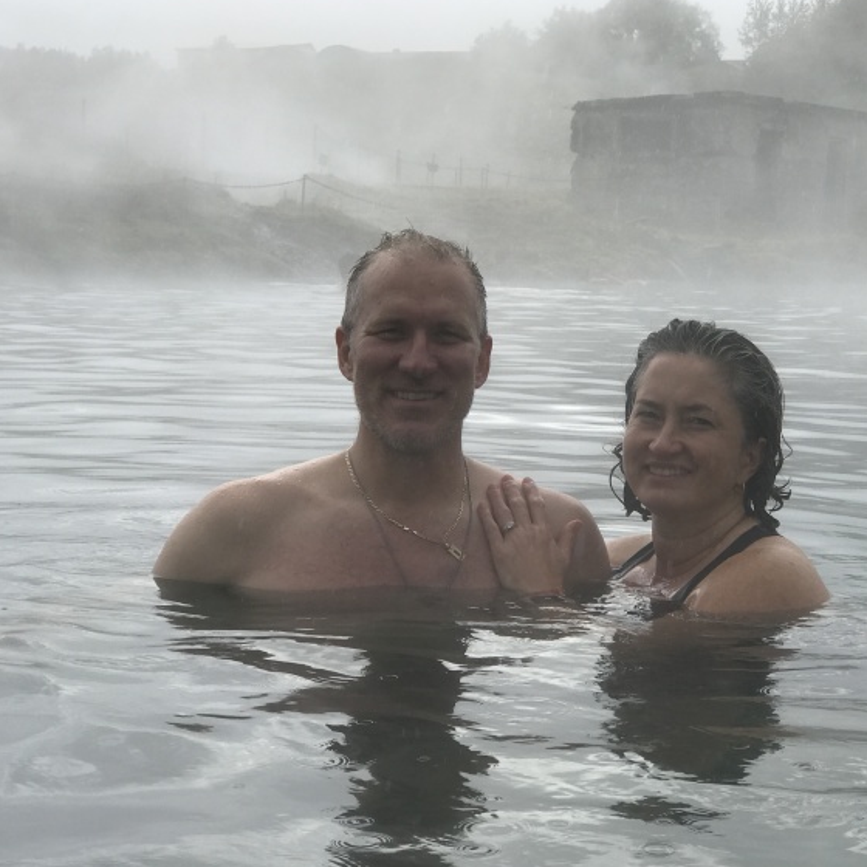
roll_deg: -1.3
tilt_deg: -5.6
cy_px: 418
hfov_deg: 23.9
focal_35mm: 72
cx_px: 588
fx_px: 2040
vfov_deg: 24.0
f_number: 2.8
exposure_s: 1/665
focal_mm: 6.6
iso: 20
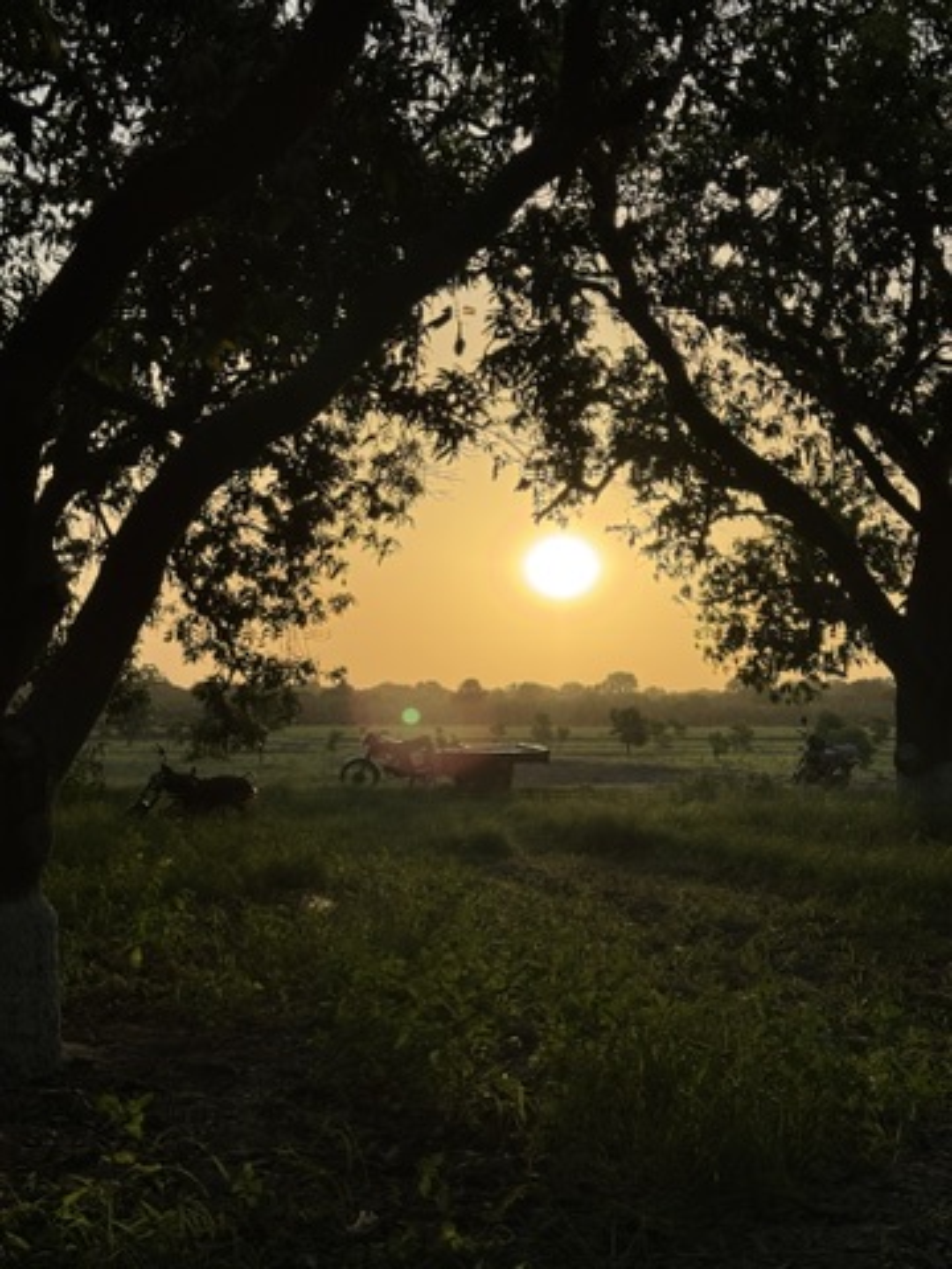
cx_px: 476
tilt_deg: +3.2
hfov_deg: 30.3
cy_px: 634
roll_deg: +0.7
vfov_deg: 39.7
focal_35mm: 48
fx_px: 1760
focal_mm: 6.76
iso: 64
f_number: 1.78
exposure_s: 1/4608
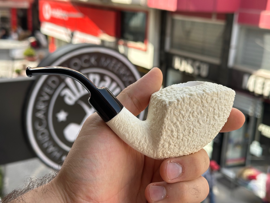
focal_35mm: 48
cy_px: 102
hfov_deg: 39.7
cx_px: 135
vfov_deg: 30.3
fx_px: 374
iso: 64
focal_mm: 6.86
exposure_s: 1/638
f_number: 1.78
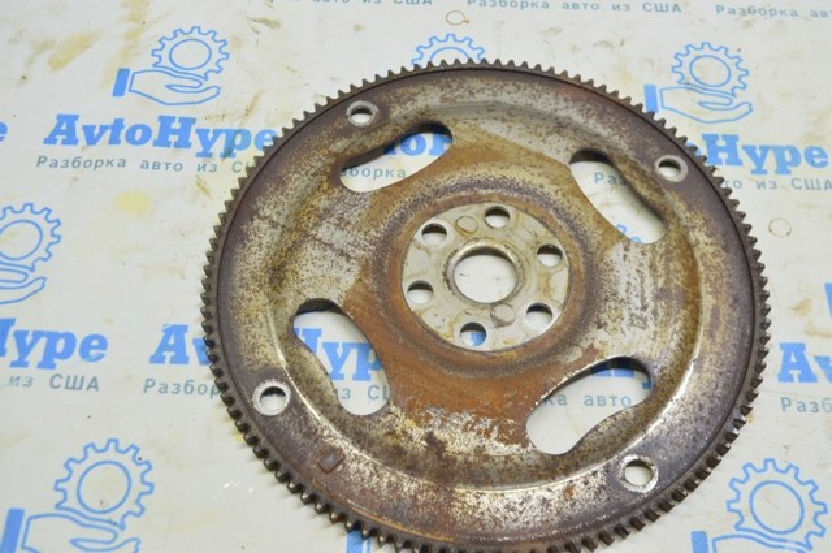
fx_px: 900
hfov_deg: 49.6
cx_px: 416
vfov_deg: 34.1
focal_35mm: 39
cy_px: 276
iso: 400
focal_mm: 26
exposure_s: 1/20
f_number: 5.6
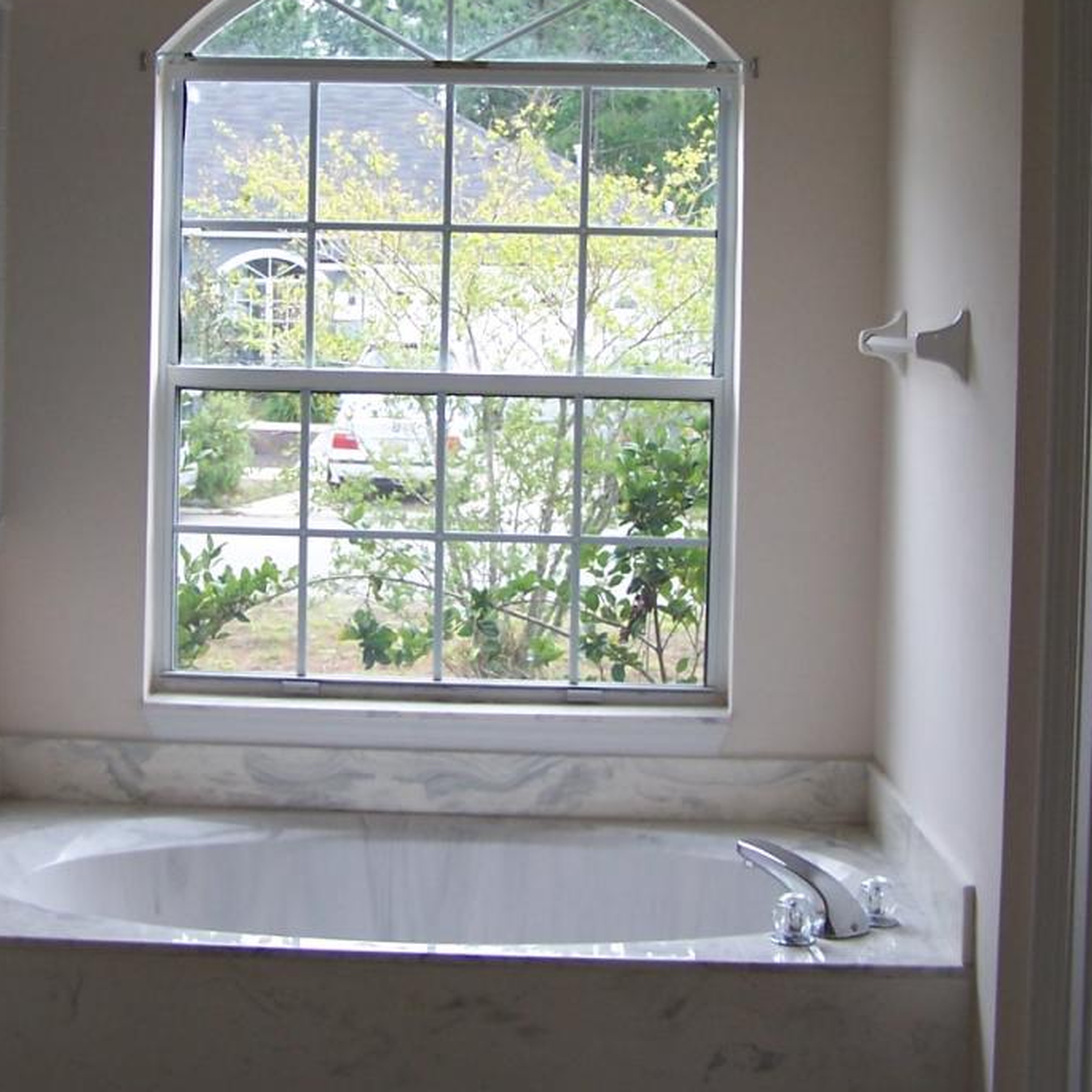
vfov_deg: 25.9
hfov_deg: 26.1
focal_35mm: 66
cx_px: 478
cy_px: 339
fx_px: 2356
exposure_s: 1/60
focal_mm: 6.7
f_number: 2.8
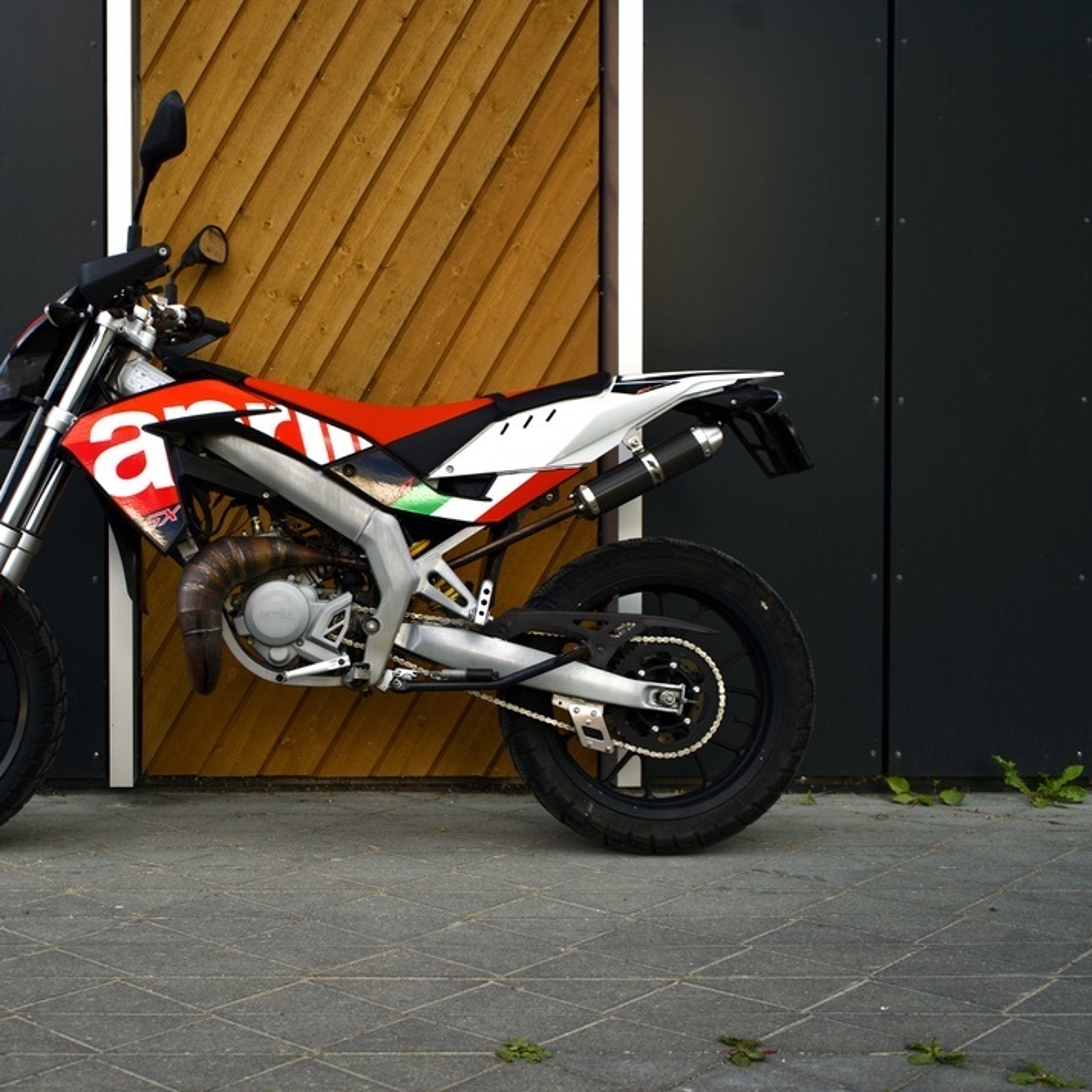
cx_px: 289
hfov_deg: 37.5
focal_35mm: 44
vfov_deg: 38.3
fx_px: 1570
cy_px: 542
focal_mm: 34
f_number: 4
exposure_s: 1/160
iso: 250
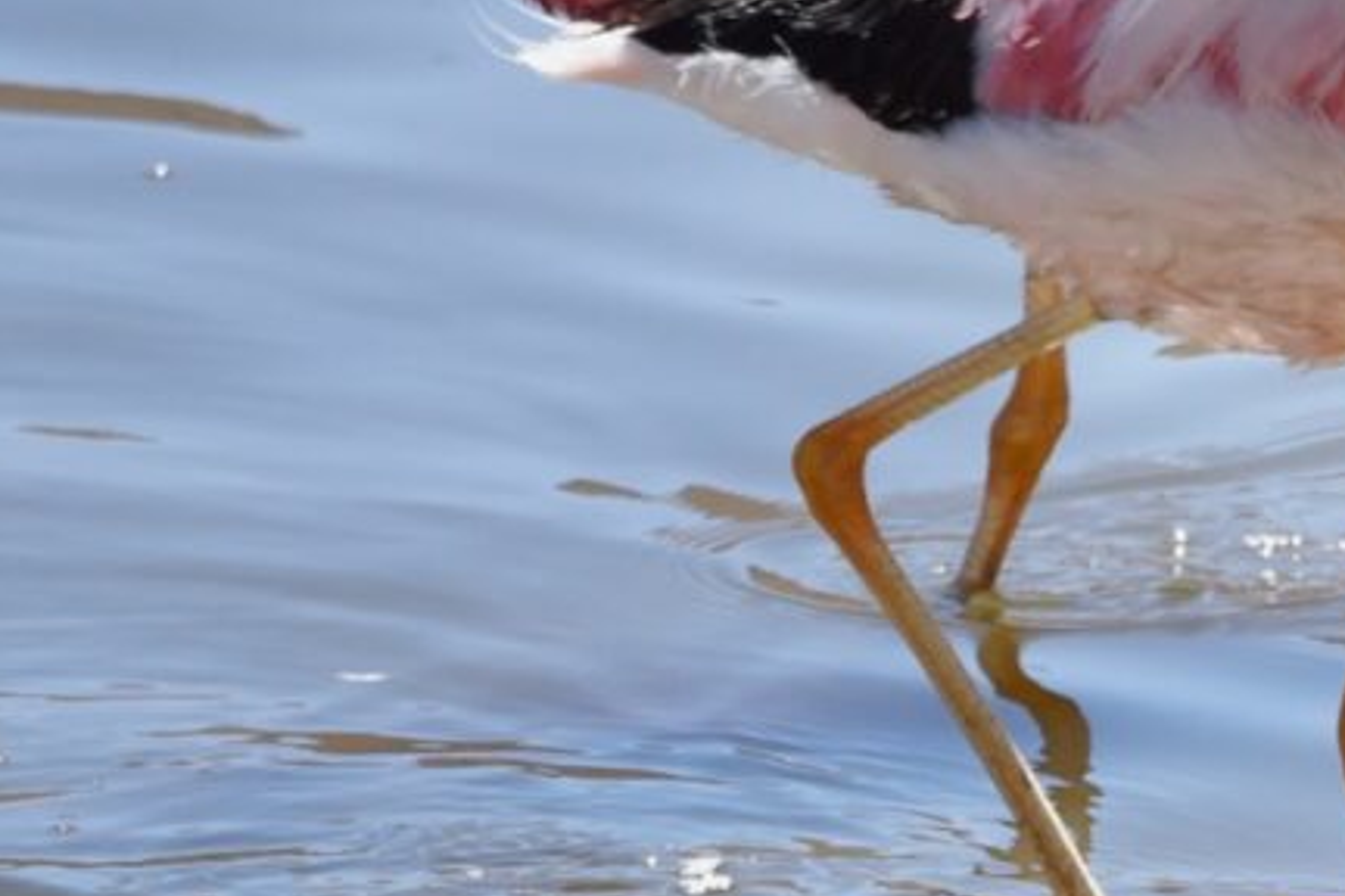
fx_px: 28318
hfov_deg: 2.7
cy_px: 39
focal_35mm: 758
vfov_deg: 1.8
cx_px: 1090
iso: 500
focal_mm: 320
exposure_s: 1/2000
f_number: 7.1
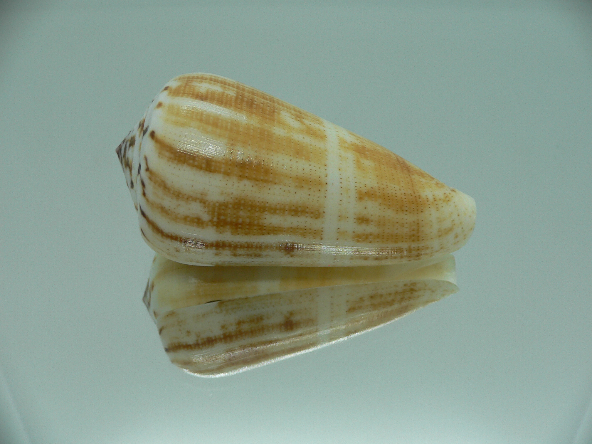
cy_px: 222
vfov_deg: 40.7
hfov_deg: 52.6
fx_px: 599
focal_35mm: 35
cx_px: 296
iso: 80
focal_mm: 4.6
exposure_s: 1/60
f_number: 2.8
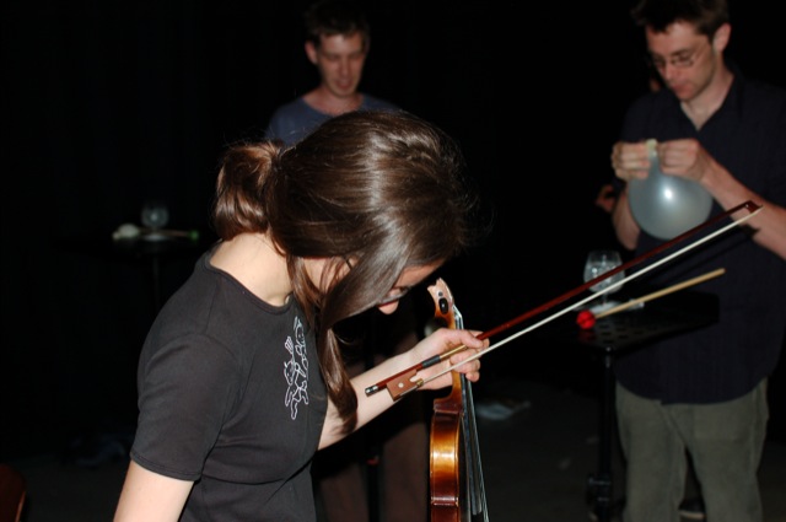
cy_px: 261
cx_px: 393
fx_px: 1145
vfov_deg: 25.7
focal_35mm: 52
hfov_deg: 37.9
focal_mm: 35
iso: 400
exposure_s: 1/60
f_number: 3.5
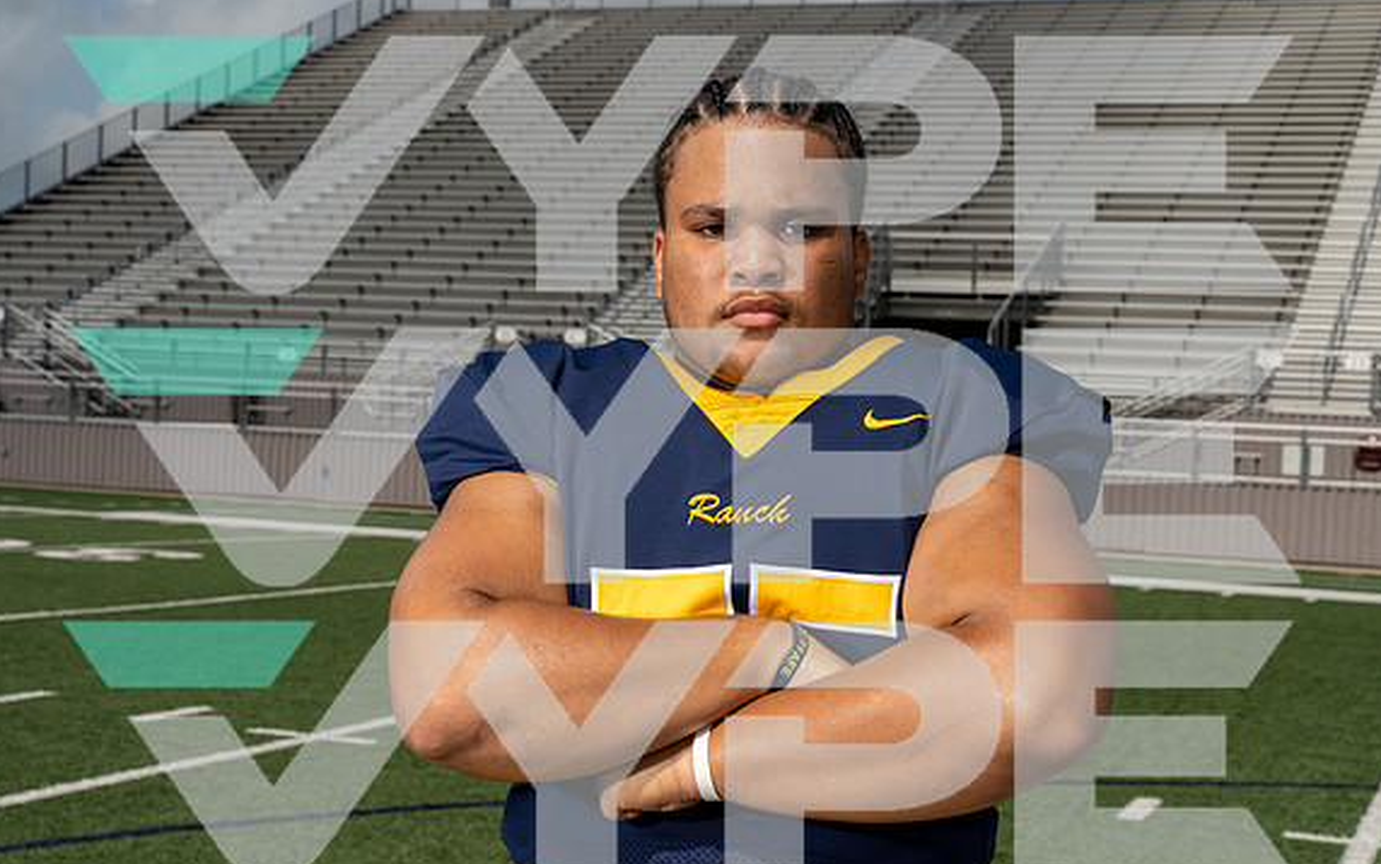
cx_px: 686
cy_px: 457
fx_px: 2334
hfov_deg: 33.0
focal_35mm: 62
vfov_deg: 21.0
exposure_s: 1/250
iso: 100
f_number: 11
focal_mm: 60
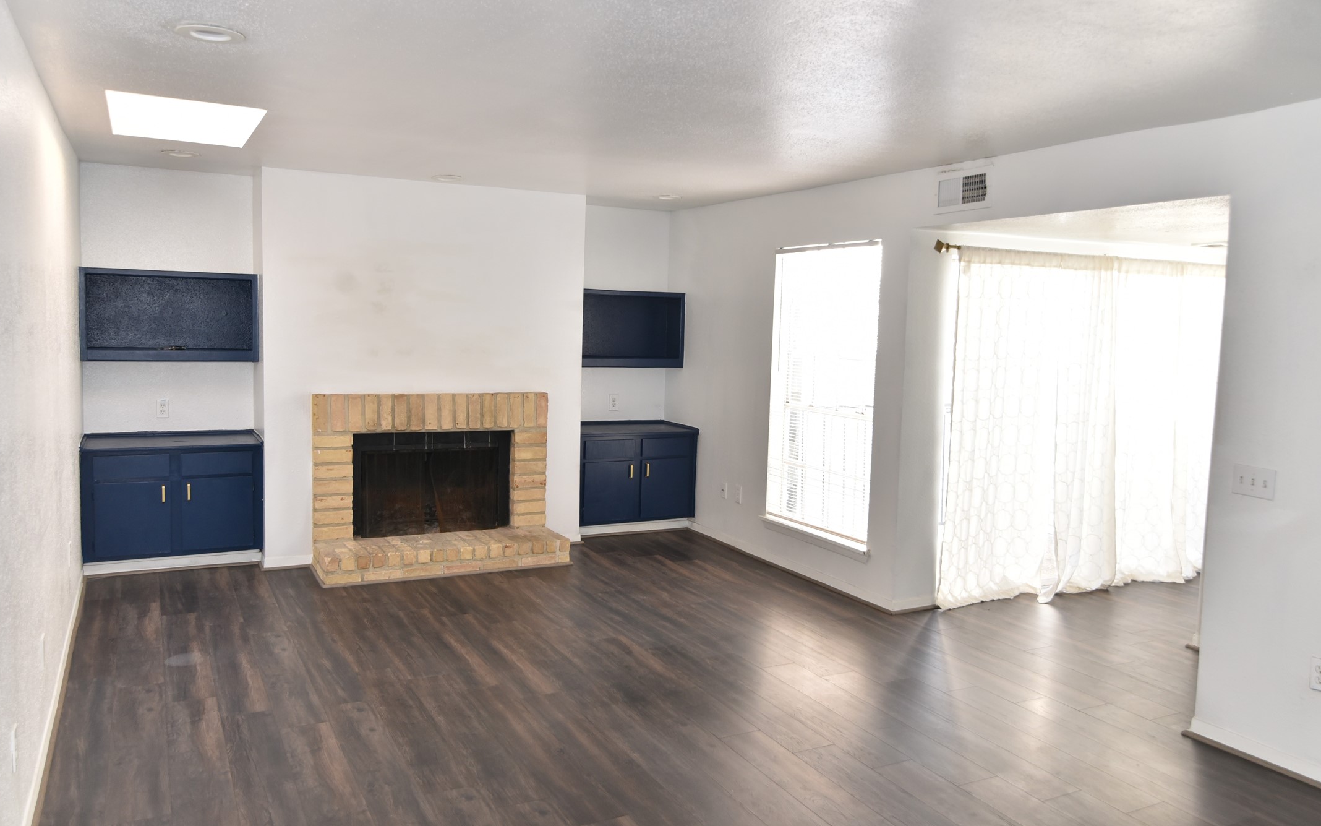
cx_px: 662
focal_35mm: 29
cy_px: 398
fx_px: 1044
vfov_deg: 43.1
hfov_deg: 64.6
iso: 800
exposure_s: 1/125
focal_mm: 28
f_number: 5.6
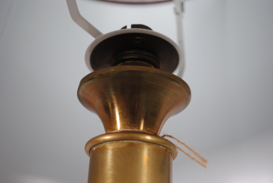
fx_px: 364
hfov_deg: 41.1
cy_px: 92
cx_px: 136
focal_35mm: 48
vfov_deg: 28.2
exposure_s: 1/50
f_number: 4.8
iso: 200
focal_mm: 32
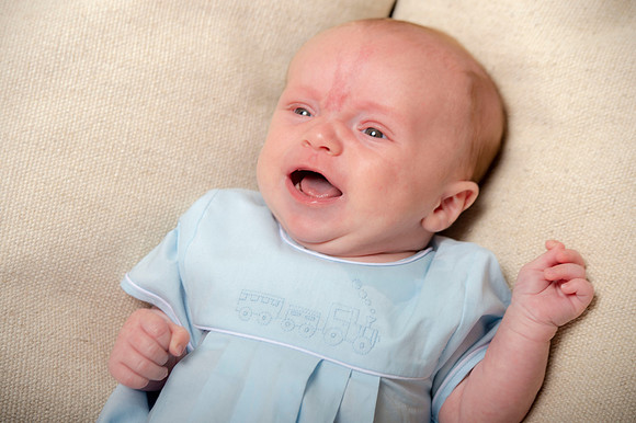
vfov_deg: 9.1
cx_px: 318
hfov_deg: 13.7
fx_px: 2648
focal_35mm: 150
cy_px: 212
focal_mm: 150
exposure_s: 1/200
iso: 250
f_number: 5.6
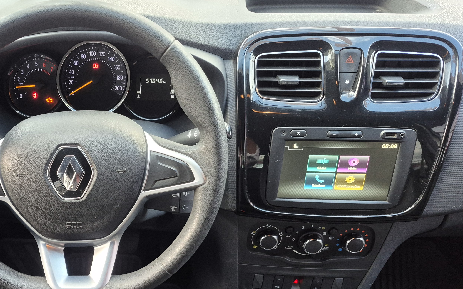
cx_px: 98
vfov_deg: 32.0
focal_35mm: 39
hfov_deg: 47.8
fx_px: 492
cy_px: 228
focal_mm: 5.4
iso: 320
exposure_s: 1/120
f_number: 1.8
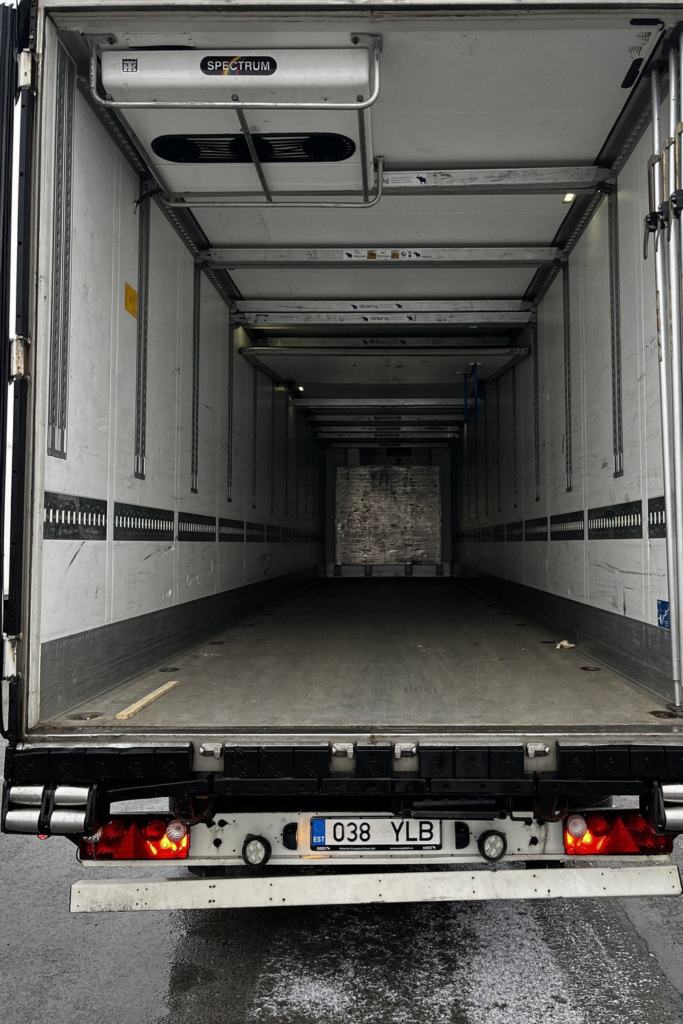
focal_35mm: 29
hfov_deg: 44.9
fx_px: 825
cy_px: 483
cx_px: 387
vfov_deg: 63.6
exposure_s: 1/113
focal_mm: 5.1
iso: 125
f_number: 1.6
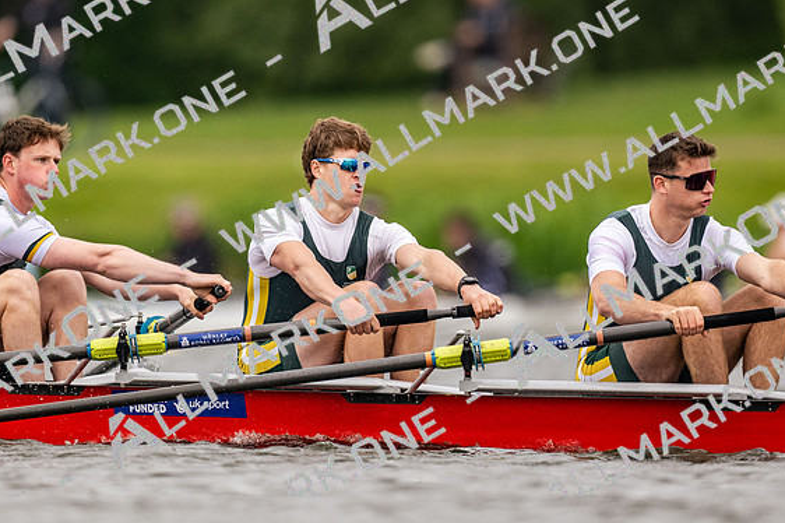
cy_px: 257
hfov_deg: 2.2
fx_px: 20245
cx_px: 391
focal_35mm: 929
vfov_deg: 1.5
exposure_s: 1/2000
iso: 900
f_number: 4
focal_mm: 600
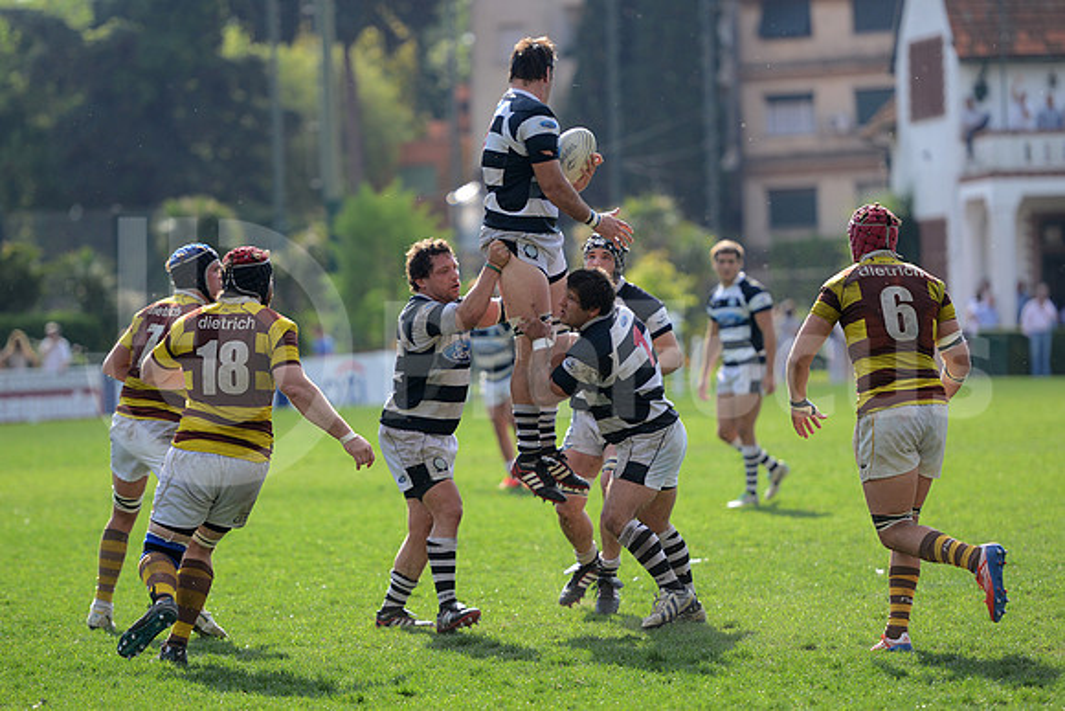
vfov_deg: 8.1
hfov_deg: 12.1
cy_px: 356
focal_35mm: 170
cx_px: 532
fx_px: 5030
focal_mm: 170
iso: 320
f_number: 2.8
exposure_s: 1/1000
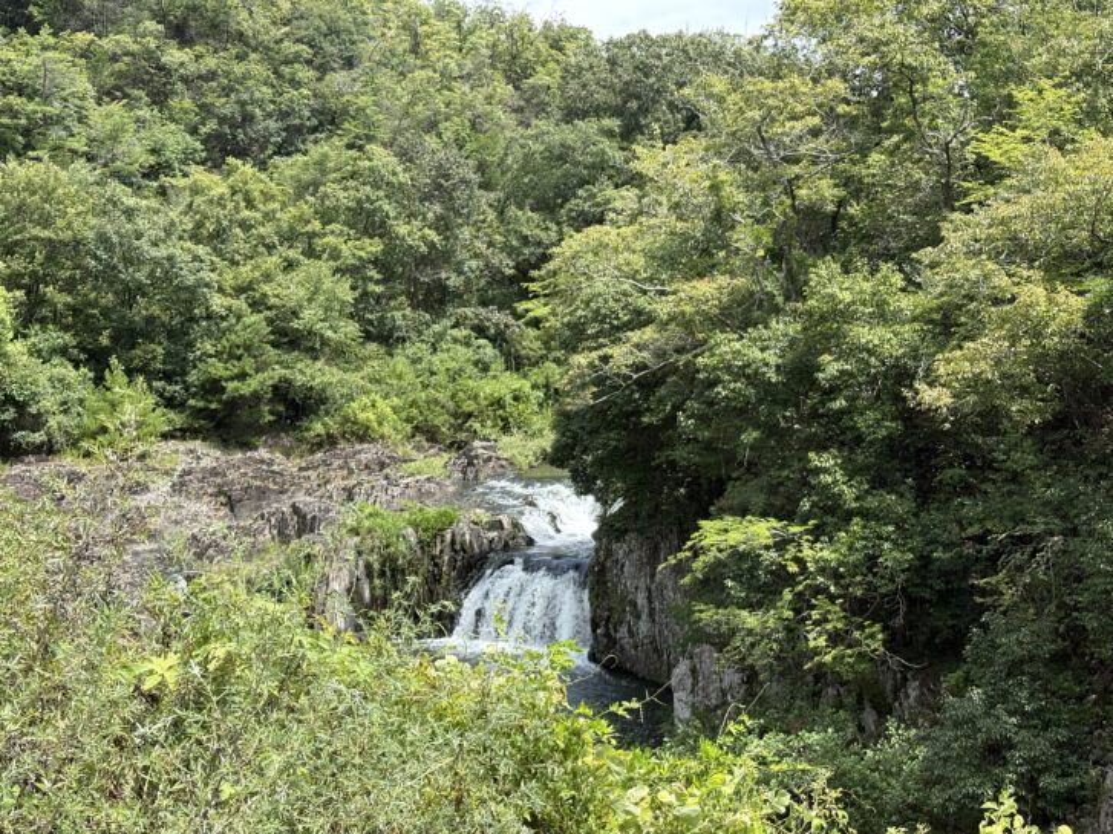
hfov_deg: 36.8
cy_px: 417
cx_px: 556
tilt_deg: -2.2
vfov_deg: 28.0
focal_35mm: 52
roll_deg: +1.9
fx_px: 1672
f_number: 1.6
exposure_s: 1/1393
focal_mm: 5.96
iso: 50
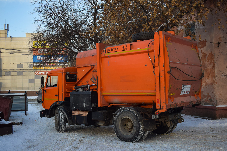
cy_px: 76
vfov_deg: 36.9
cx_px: 114
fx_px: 227
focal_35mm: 36
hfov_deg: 53.1
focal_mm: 24
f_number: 5
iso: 400
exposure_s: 1/1000
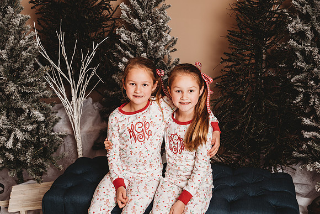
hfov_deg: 41.1
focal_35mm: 48
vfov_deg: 28.1
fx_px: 427
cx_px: 160
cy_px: 107
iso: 100
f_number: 4
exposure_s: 1/160
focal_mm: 48
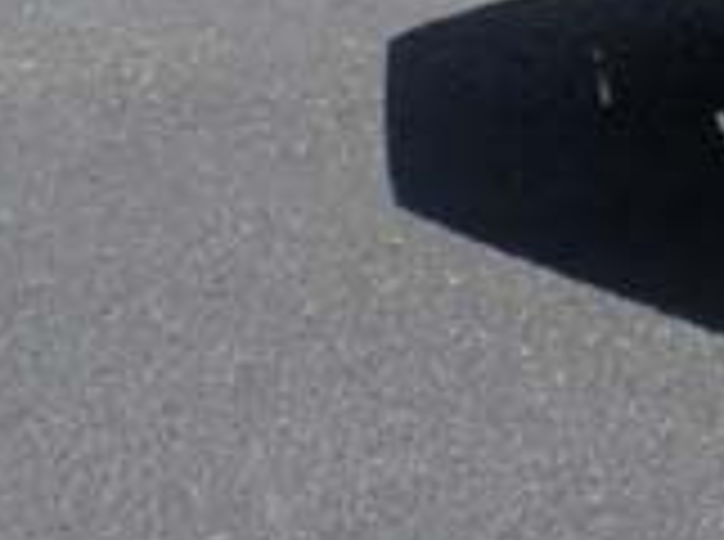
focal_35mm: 153
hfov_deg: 11.6
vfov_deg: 9.2
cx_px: 1457
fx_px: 3193
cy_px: -477
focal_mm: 4
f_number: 4.5
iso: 80
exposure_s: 1/500
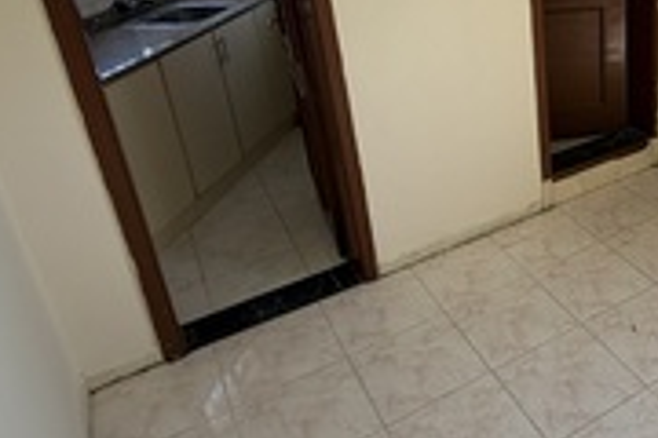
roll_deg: +1.3
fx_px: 676
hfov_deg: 46.8
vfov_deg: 34.8
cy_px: 86
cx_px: 590
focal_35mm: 37
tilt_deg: -21.2
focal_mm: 2.22
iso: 50
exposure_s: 1/220
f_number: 2.2
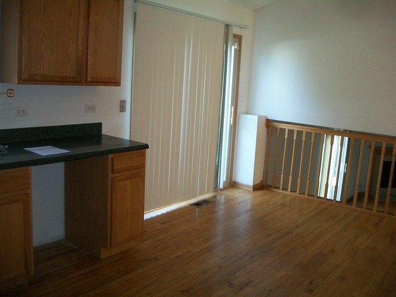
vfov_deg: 42.9
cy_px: 153
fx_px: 377
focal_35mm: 33
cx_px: 196
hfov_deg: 55.4
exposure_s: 1/50
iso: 160
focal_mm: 5.7
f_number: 2.9
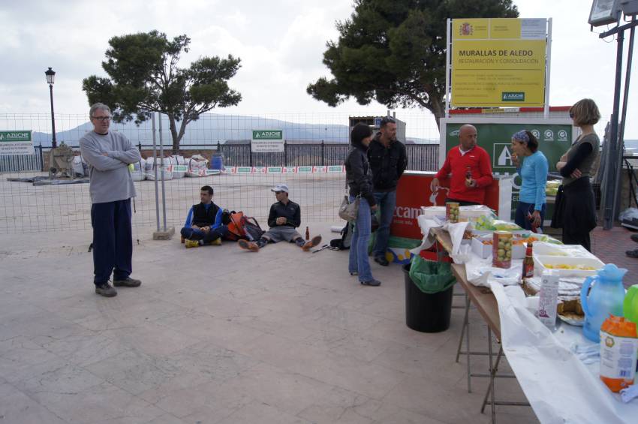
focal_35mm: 27
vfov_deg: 47.8
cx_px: 319
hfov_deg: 67.4
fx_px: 478
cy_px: 212
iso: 200
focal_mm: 18
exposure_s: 1/500
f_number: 9
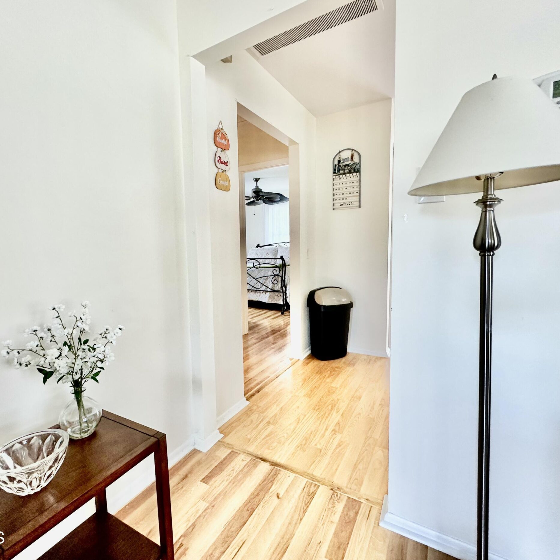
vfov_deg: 84.0
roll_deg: +0.6
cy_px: 276
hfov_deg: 83.8
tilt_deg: -4.6
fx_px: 311
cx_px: 255
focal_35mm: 17
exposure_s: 1/120
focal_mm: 2.22
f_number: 2.2
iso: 200
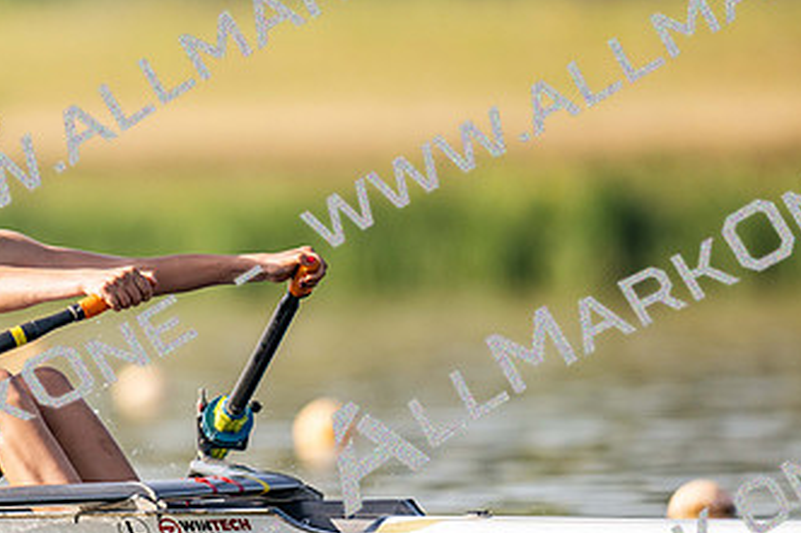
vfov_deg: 1.3
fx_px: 23328
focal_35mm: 1049
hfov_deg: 2.0
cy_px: 288
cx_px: 125
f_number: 4
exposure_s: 1/2500
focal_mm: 600
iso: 200
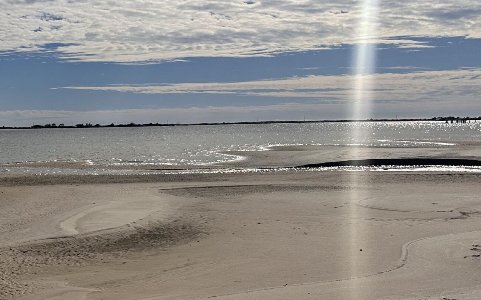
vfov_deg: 21.6
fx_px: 773
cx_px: 28
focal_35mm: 59
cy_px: 257
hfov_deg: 32.4
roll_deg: +3.3
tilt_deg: -10.1
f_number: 1.78
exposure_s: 1/18519
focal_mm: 6.86
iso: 64
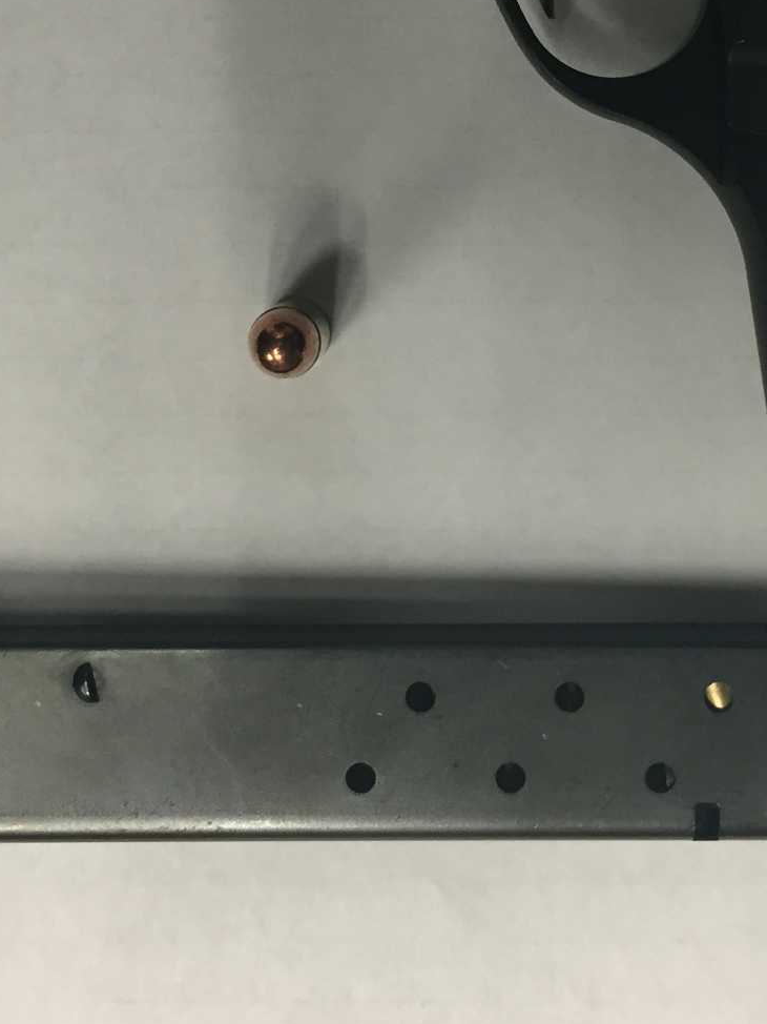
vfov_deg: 30.7
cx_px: 464
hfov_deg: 24.0
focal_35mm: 61
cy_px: 170
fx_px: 1803
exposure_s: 1/30
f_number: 2.2
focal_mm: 4.15
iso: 80
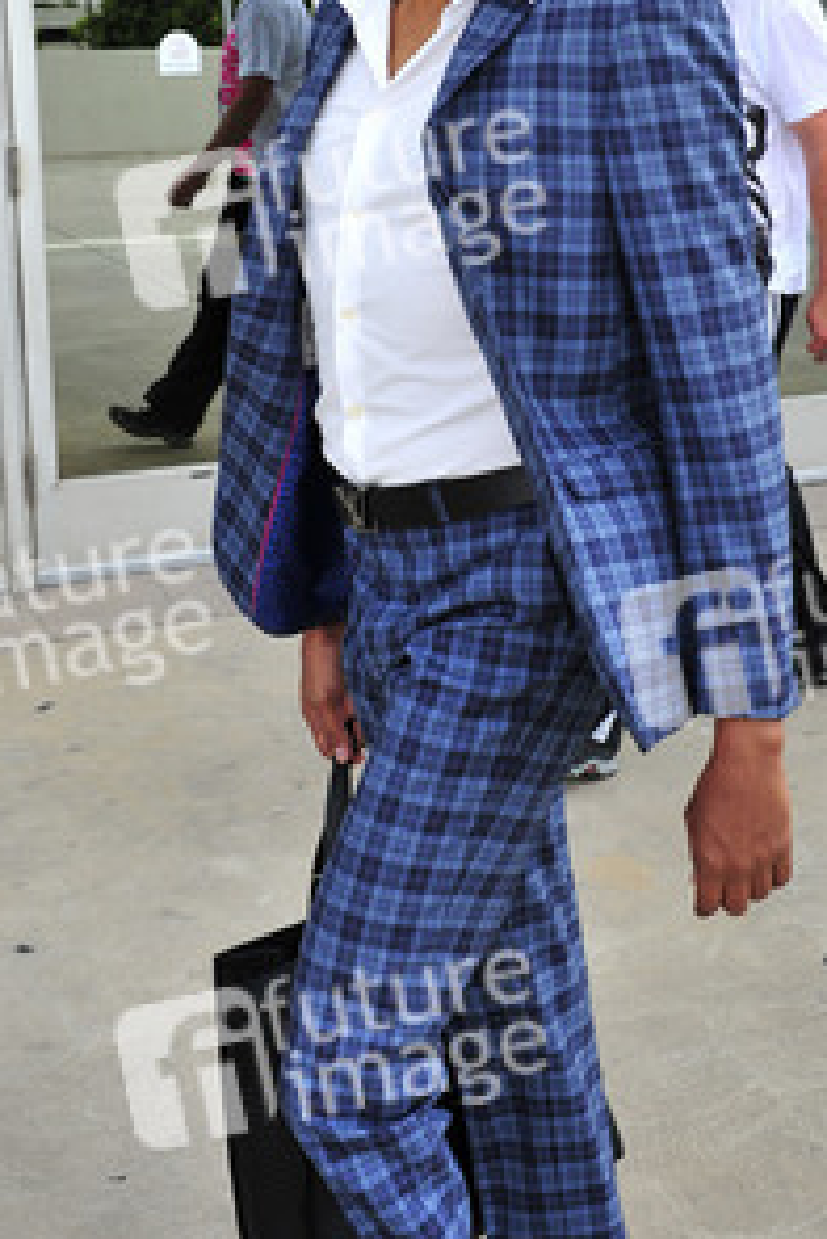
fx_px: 1445
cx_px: 455
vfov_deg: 45.7
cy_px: 420
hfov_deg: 31.9
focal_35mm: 42
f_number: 6.3
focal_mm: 31
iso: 320
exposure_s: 1/400
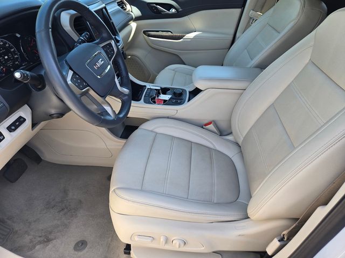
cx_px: 172
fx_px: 229
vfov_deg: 58.9
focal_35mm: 23
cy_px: 129
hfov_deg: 73.9
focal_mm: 5.4
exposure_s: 1/180
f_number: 1.8
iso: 32
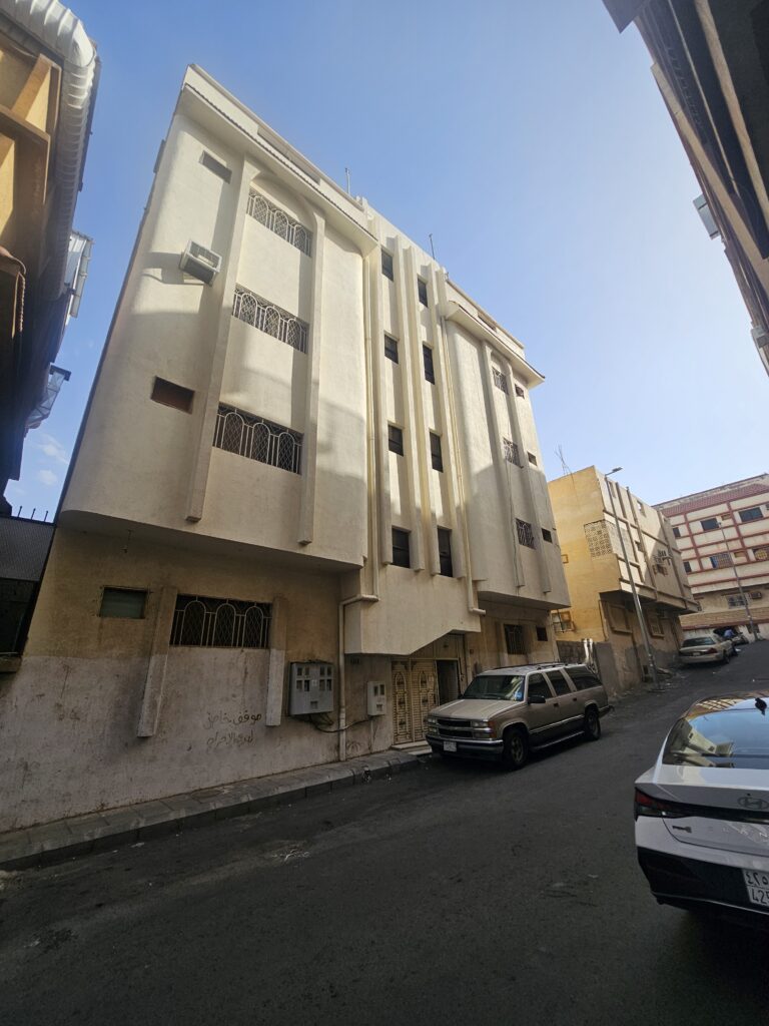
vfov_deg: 106.2
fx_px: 385
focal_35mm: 13
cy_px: 513
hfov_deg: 89.9
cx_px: 384
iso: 50
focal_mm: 2.2
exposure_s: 1/1369
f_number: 2.2
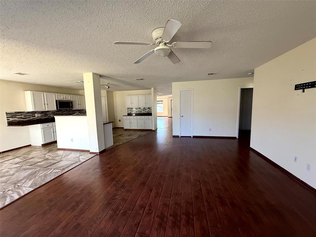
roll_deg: +0.6
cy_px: 118
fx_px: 128
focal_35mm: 14
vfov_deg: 85.6
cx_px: 158
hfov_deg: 102.1
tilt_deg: -2.5
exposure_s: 1/92
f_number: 2.2
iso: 400
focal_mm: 2.22
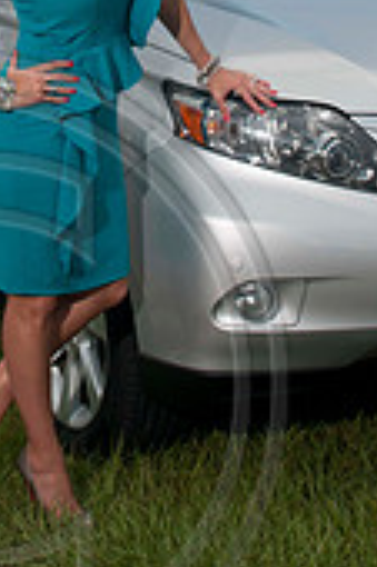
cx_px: 92
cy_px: -57
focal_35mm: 103
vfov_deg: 19.0
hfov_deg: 13.2
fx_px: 1621
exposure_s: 1/250
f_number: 8
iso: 100
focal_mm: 26
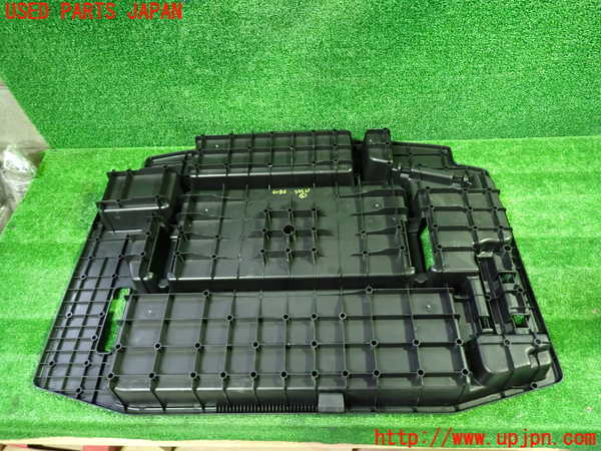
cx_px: 300
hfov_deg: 69.4
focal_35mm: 25
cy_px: 226
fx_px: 434
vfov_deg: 54.9
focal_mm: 4.5
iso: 800
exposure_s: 1/25
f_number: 2
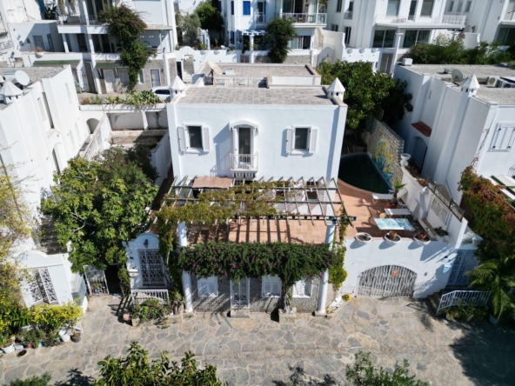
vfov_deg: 56.8
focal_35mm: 24
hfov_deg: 71.6
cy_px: 193
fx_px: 357
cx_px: 258
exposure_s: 1/6000
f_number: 1.7
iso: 150
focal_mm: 6.72
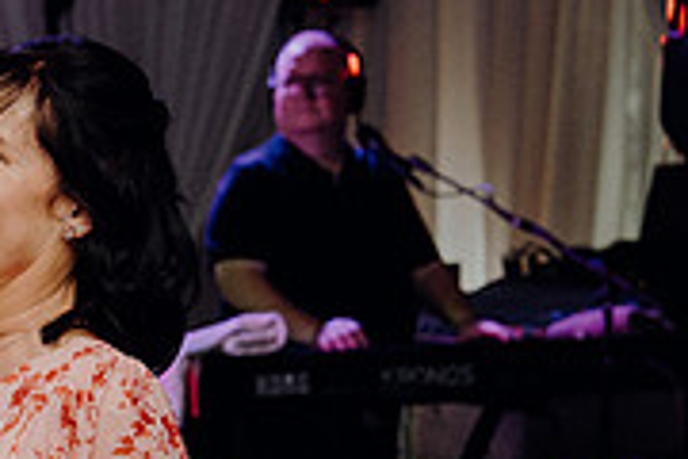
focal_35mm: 158
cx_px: -271
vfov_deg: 8.7
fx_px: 3019
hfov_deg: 12.5
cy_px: 400
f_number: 3.5
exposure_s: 1/200
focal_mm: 49
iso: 2500
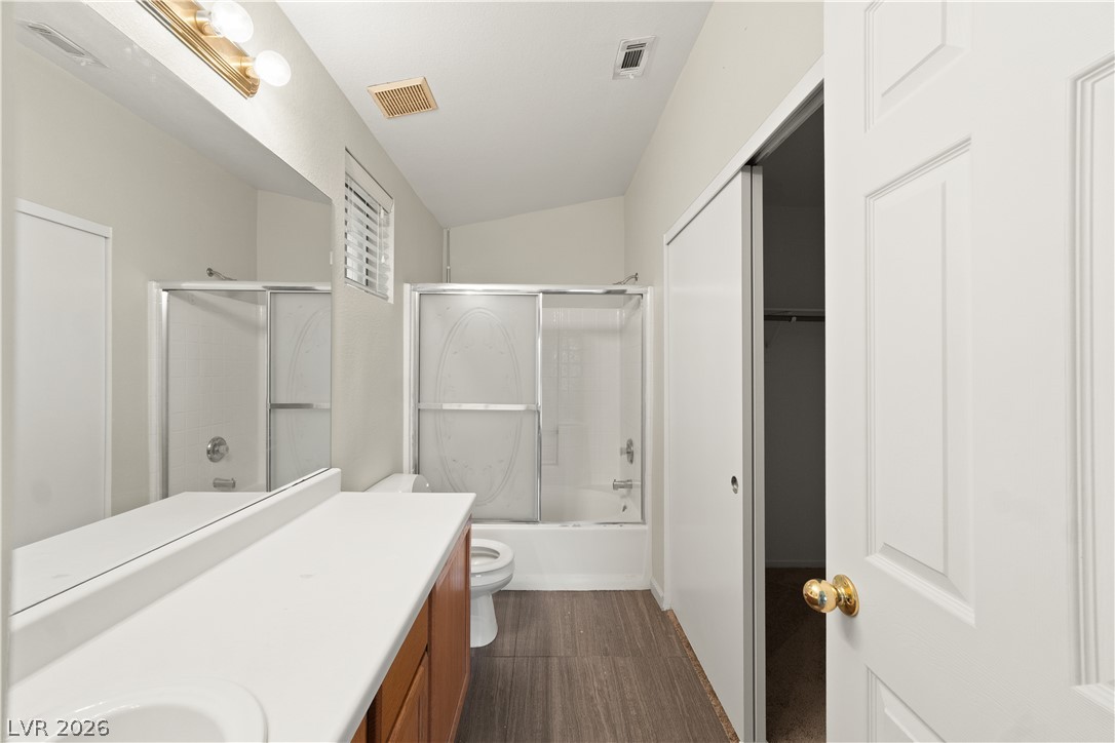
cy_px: 372
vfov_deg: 83.3
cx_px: 558
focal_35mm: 14
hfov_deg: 106.3
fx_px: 418
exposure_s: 1/8
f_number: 7.1
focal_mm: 9
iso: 640
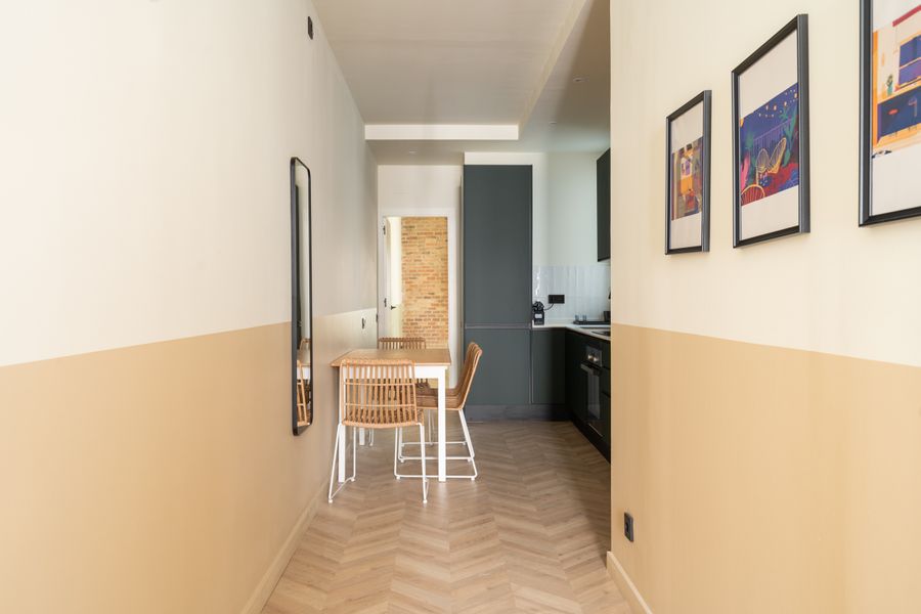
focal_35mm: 28
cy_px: 307
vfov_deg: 46.4
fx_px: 716
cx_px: 460
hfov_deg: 65.5
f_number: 8
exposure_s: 1.3
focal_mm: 28
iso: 100
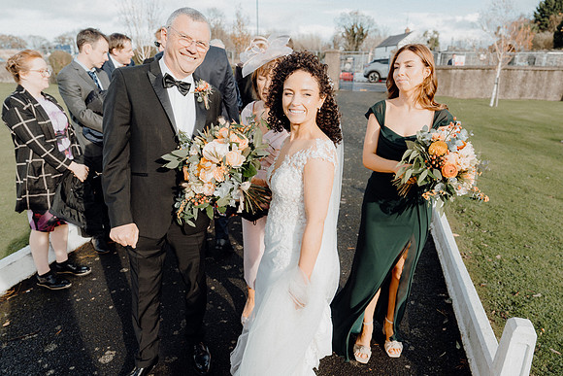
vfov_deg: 51.3
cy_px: 188
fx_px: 391
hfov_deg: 71.5
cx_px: 282
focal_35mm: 25
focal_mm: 25
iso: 125
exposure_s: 1/500
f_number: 3.5
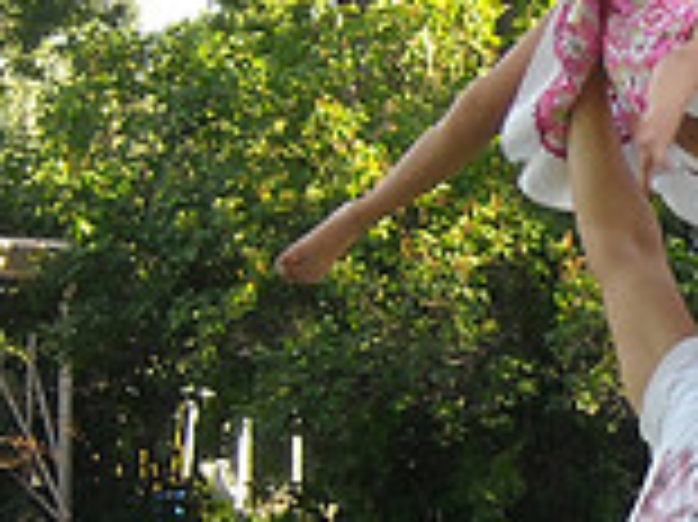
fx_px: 5138
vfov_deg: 5.8
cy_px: 493
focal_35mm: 255
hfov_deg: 7.7
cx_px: 964
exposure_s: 1/125
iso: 100
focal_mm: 11.02
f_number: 3.7
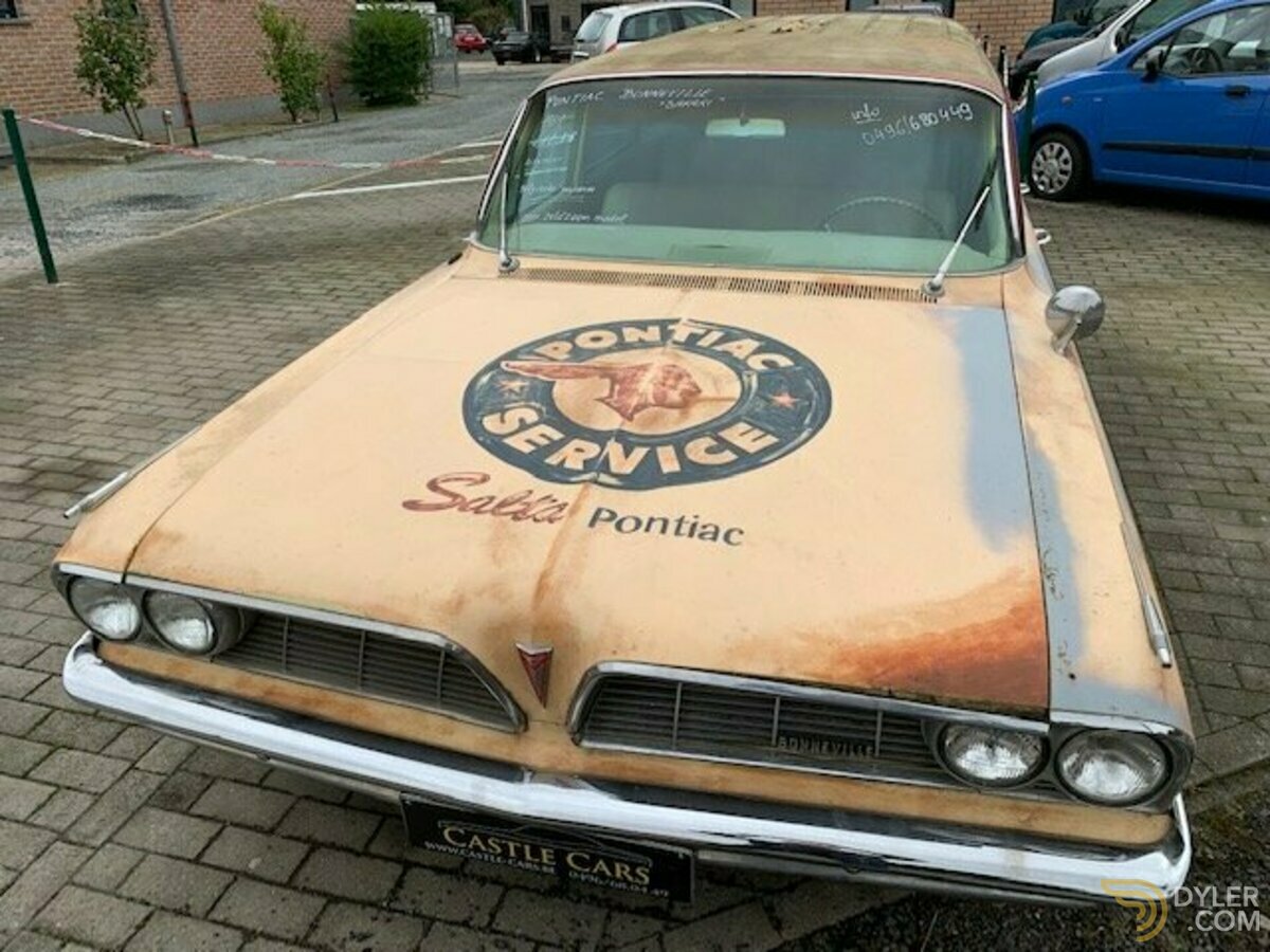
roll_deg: +2.0
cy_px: 476
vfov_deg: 53.1
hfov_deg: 67.3
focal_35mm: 26
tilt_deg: -24.4
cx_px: 635
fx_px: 954
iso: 25
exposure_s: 1/257
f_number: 1.8
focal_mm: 4.25
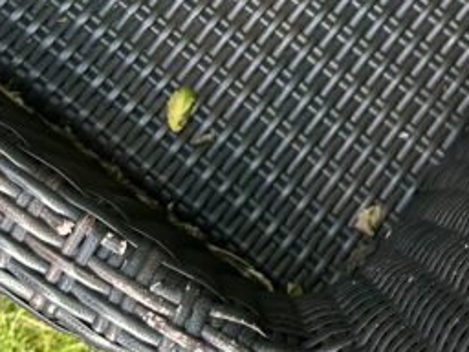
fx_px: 1016
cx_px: 449
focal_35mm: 75
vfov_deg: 18.2
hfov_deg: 25.0
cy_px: -119
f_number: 1.78
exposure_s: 1/121
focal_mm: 6.86
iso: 160
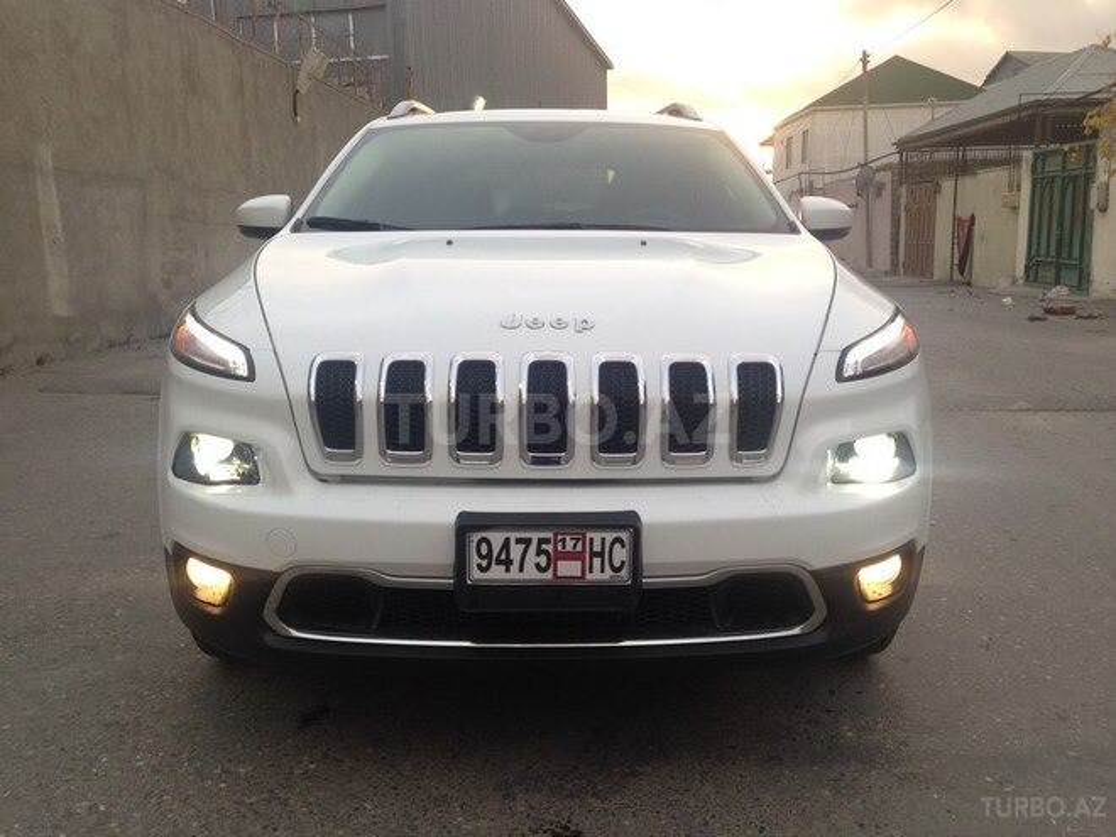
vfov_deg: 42.9
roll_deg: +2.4
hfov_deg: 55.4
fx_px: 1064
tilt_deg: -11.0
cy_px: 418
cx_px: 558
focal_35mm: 33
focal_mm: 4.12
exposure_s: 1/120
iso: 80
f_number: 2.4
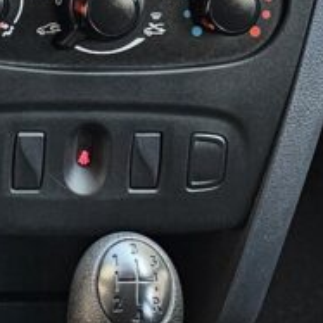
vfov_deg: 9.5
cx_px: 22
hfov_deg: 10.0
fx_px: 1837
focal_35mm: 174
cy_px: -283
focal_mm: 6.3
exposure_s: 1/100
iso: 125
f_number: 1.7
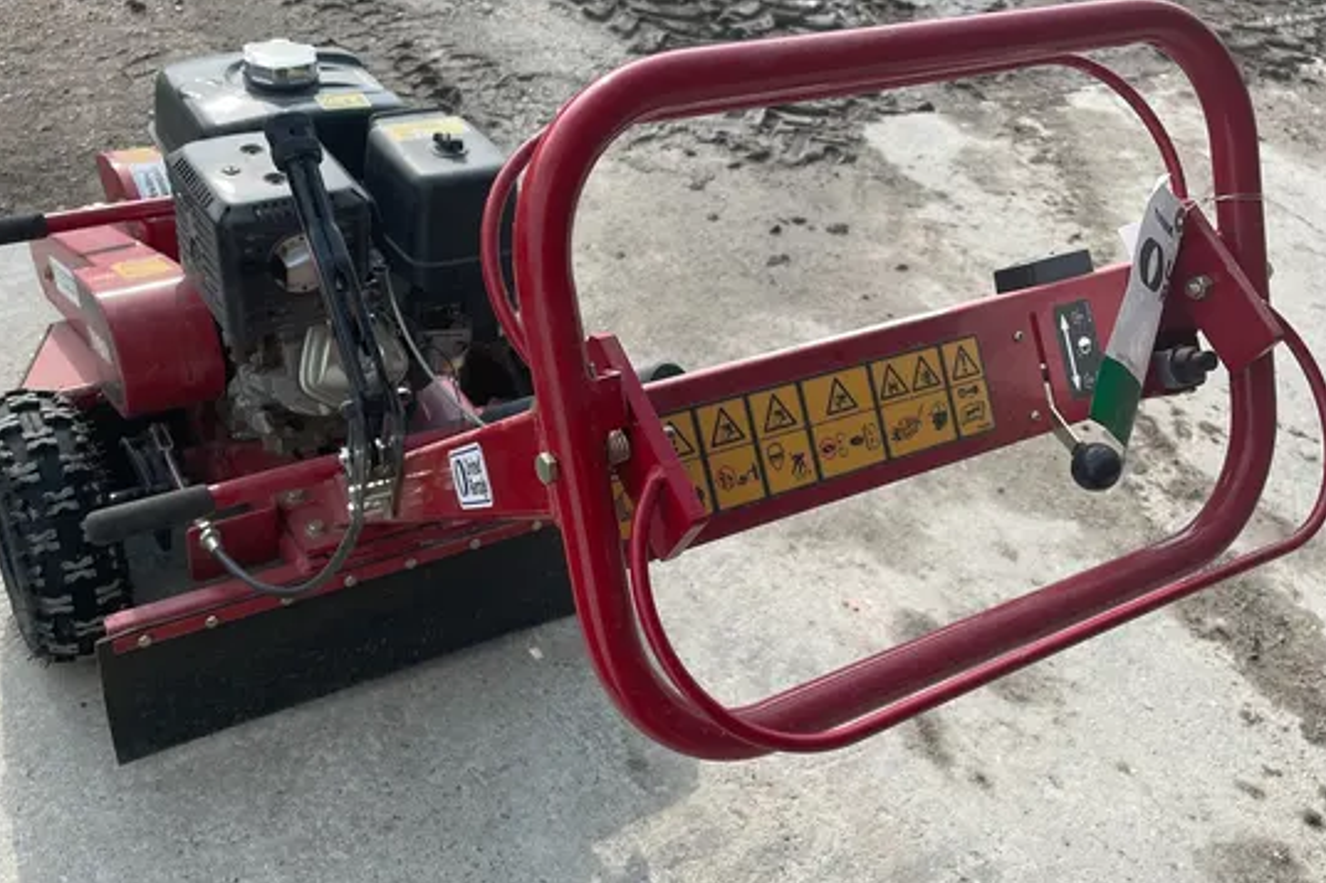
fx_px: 1362
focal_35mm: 37
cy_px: 476
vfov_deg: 35.9
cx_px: 648
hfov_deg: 51.9
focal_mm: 4.2
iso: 32
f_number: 1.6
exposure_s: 1/1553
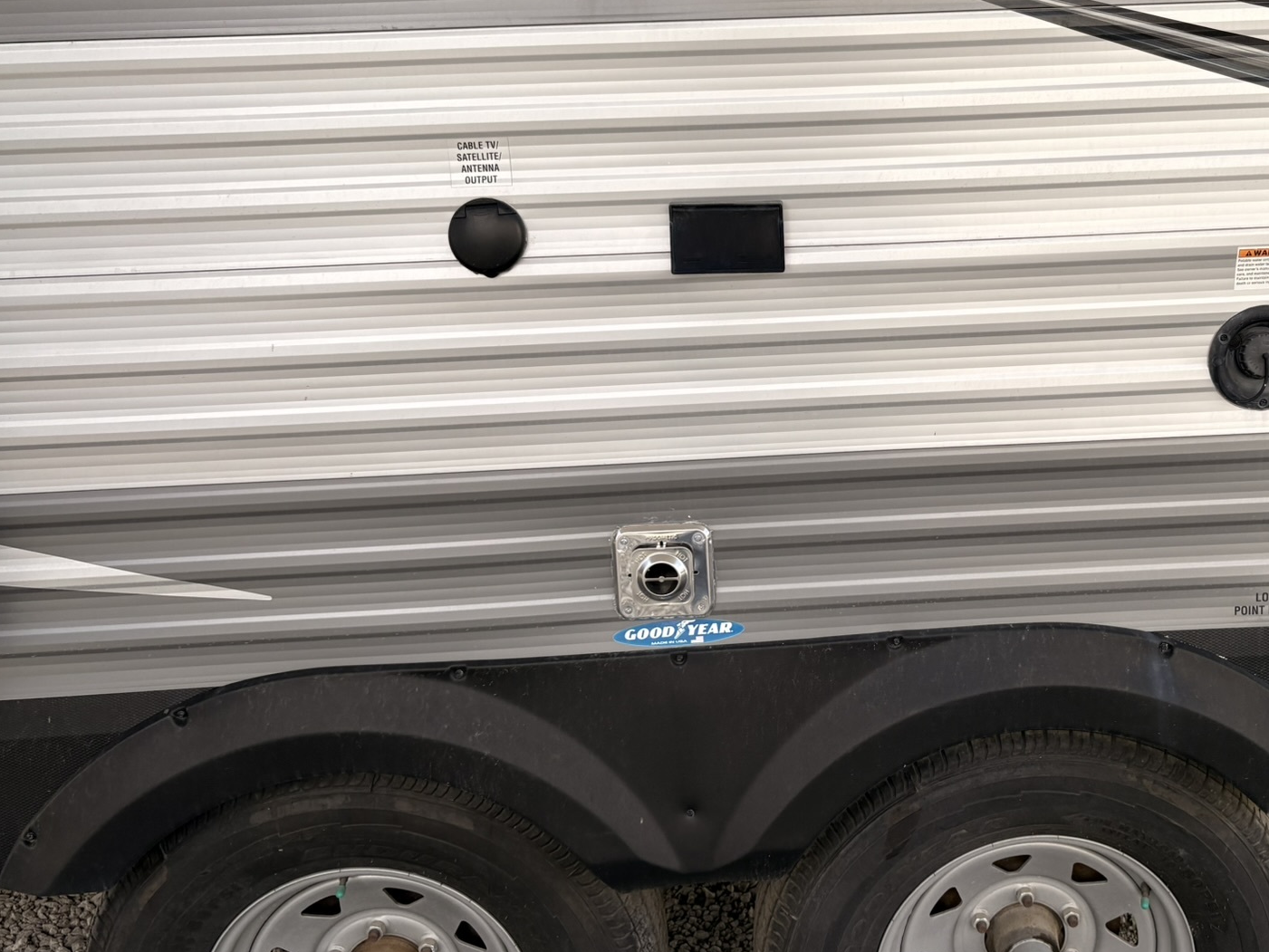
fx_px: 1393
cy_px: 382
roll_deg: +1.6
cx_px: 864
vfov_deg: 37.6
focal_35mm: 38
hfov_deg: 48.0
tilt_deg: -13.5
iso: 50
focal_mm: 5.96
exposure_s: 1/531
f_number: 1.6
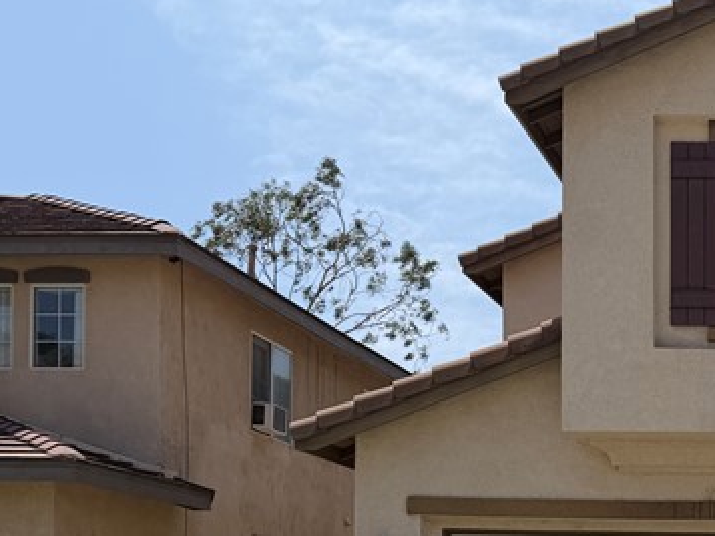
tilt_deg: -0.5
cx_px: 864
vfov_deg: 19.8
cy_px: 668
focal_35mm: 69
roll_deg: -0.6
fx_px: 1425
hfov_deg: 25.3
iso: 80
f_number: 1.78
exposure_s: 1/6711
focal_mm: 6.76
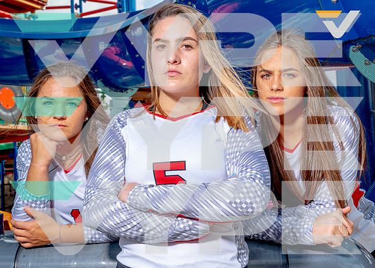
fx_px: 527
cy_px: 137
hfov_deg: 39.2
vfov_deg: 28.5
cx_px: 176
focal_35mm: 49
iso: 100
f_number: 9.5
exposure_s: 1/125
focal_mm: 41
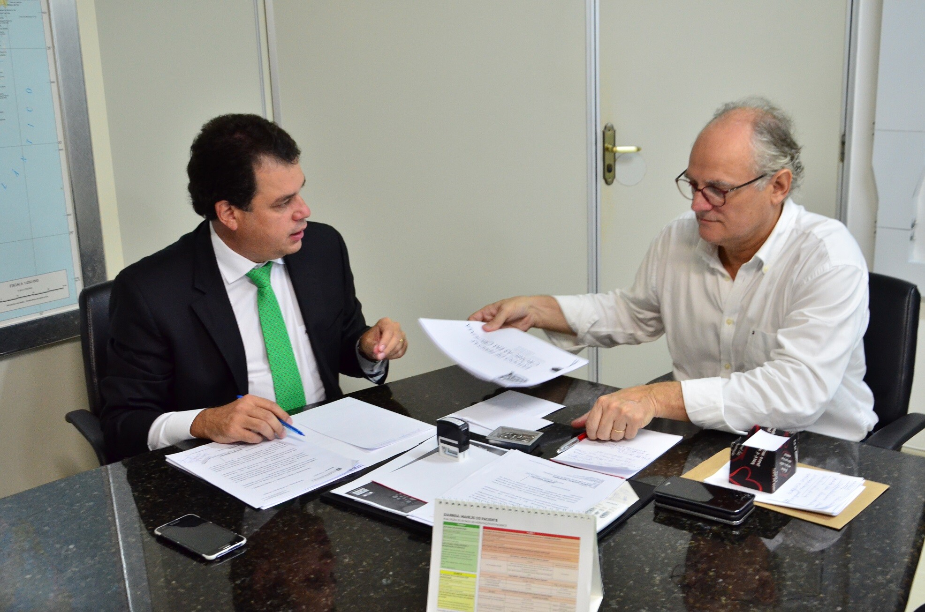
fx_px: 1000
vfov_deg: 34.1
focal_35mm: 39
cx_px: 462
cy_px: 306
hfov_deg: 49.6
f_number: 9
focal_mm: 26
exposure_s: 1/50
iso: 1600
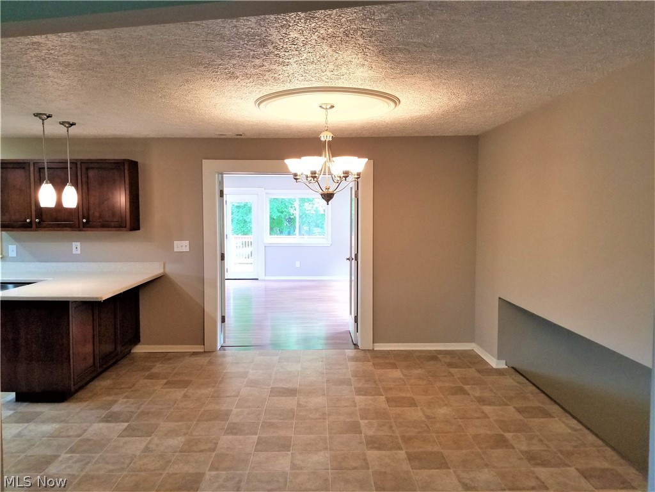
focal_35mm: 26
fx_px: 492
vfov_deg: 53.1
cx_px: 328
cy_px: 246
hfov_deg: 67.3
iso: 160
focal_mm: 4.25
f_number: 1.7
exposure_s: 1/60
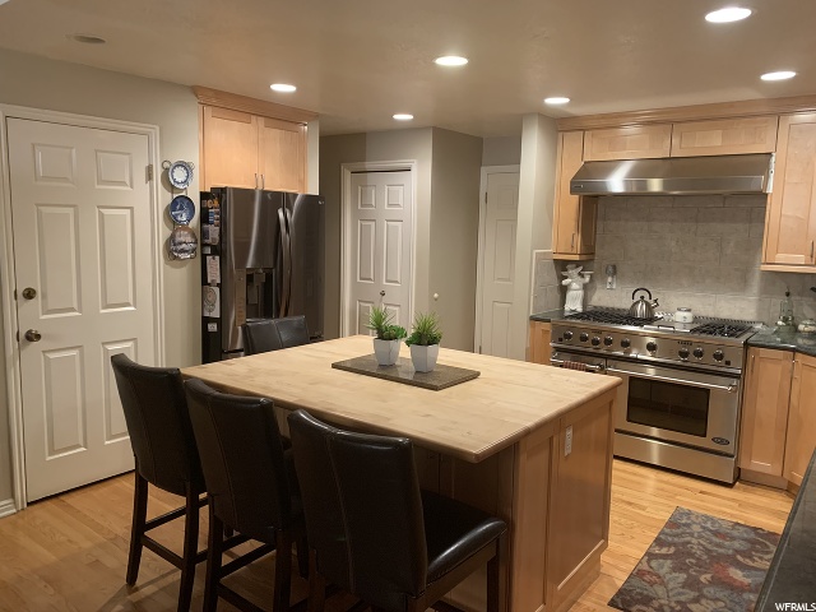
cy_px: 306
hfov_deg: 67.3
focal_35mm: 26
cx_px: 408
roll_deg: -0.3
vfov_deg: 53.1
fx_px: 613
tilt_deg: -6.6
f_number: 1.8
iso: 320
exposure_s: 1/60
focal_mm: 4.25
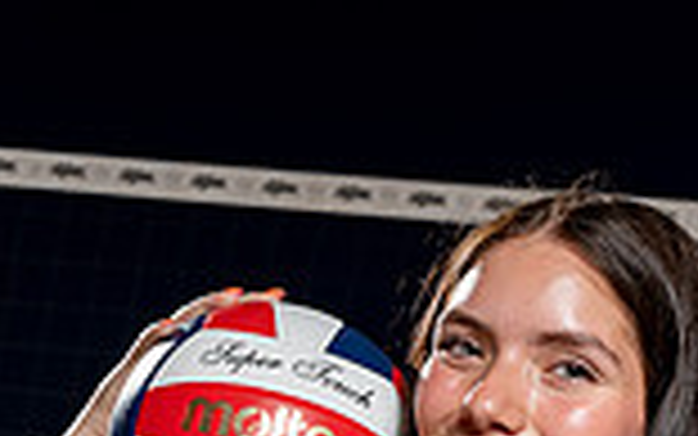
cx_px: 410
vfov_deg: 8.9
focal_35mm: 136
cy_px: 989
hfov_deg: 15.4
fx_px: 2588
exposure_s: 1/250
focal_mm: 46
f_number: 8
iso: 100
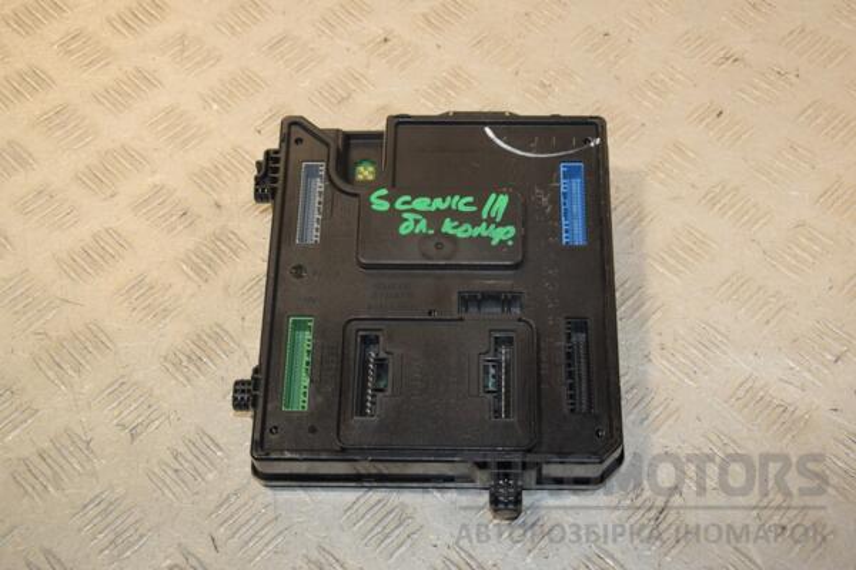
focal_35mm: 52
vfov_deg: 25.8
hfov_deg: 37.9
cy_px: 285
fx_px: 1248
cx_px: 428
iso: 800
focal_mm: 35
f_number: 7.1
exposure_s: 1/200
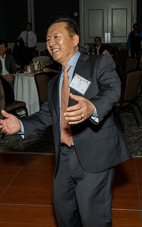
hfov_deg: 24.4
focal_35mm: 53
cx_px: 77
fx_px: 328
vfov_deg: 38.0
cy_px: 90
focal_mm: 17
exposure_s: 1/250
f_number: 8
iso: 1000
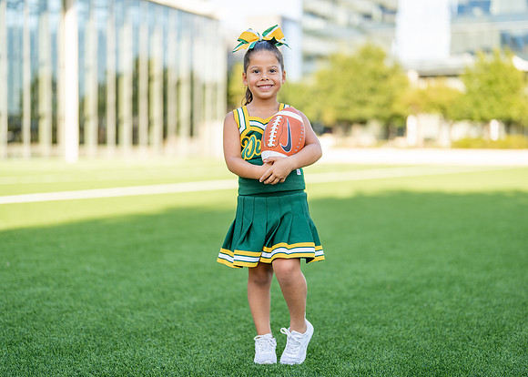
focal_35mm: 56
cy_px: 190
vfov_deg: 25.4
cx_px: 272
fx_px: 838
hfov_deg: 35.0
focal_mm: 50
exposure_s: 1/1600
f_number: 1.2
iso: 100
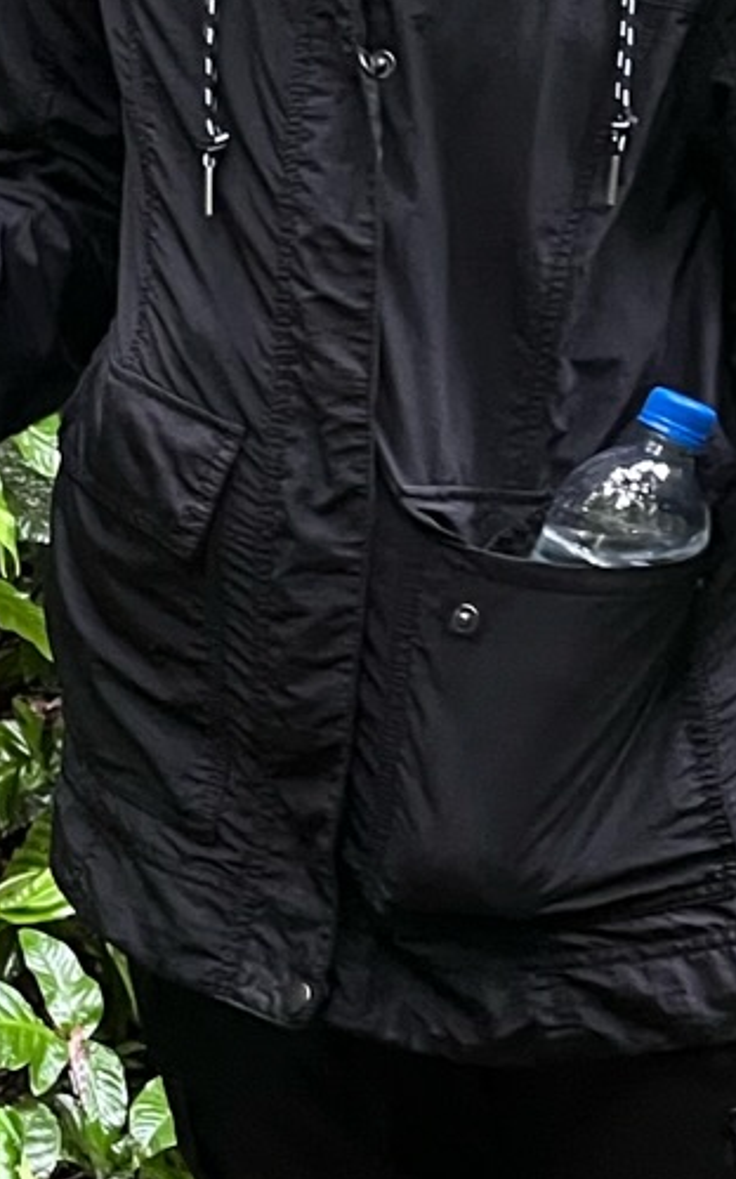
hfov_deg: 11.6
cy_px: 249
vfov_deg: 18.3
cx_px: 234
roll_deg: +0.9
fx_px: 3631
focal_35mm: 113
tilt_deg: -8.5
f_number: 1.6
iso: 320
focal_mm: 5.1
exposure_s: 1/60
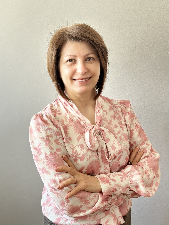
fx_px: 312
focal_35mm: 48
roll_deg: -1.4
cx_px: 84
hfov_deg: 30.3
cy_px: 112
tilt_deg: -11.1
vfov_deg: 39.7
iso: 200
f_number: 1.78
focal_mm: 6.86
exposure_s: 1/60
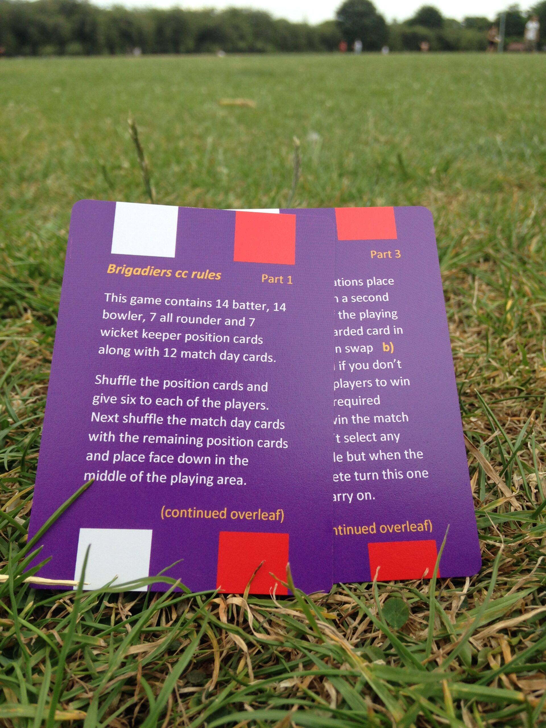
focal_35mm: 33
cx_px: 273
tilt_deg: -24.6
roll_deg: +0.1
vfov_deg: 55.4
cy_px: 364
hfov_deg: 42.9
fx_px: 694
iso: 50
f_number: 2.4
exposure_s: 1/241
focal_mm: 4.12
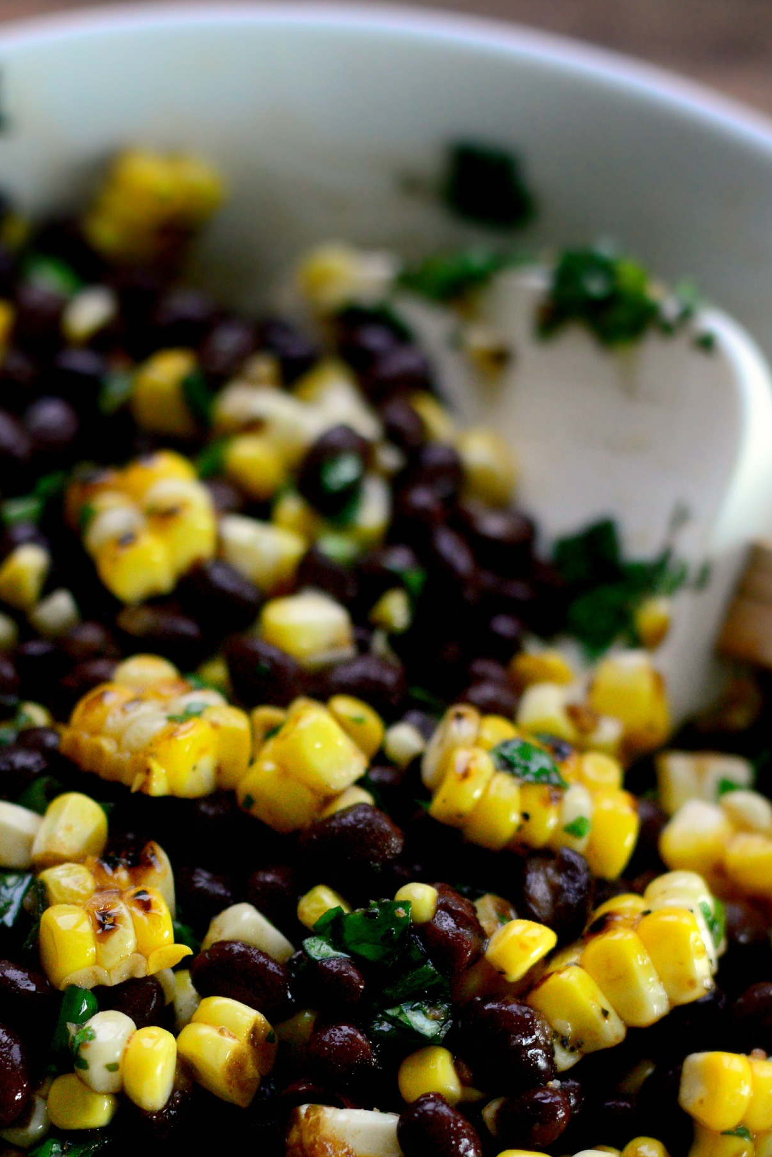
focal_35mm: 91
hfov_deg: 15.0
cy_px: 964
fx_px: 2926
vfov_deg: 22.0
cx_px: 237
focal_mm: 50
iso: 2500
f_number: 2.8
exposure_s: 1/250
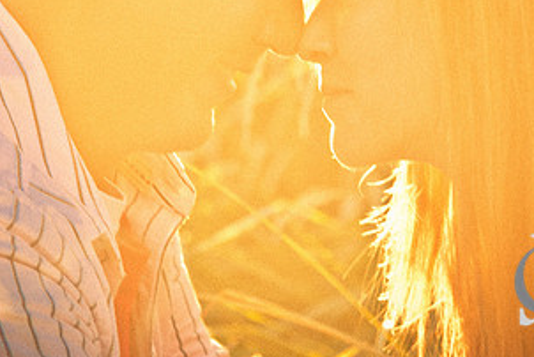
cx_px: 269
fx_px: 5775
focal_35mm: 389
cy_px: 25
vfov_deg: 3.5
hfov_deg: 5.3
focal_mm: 135
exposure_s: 1/100
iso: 200
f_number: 4
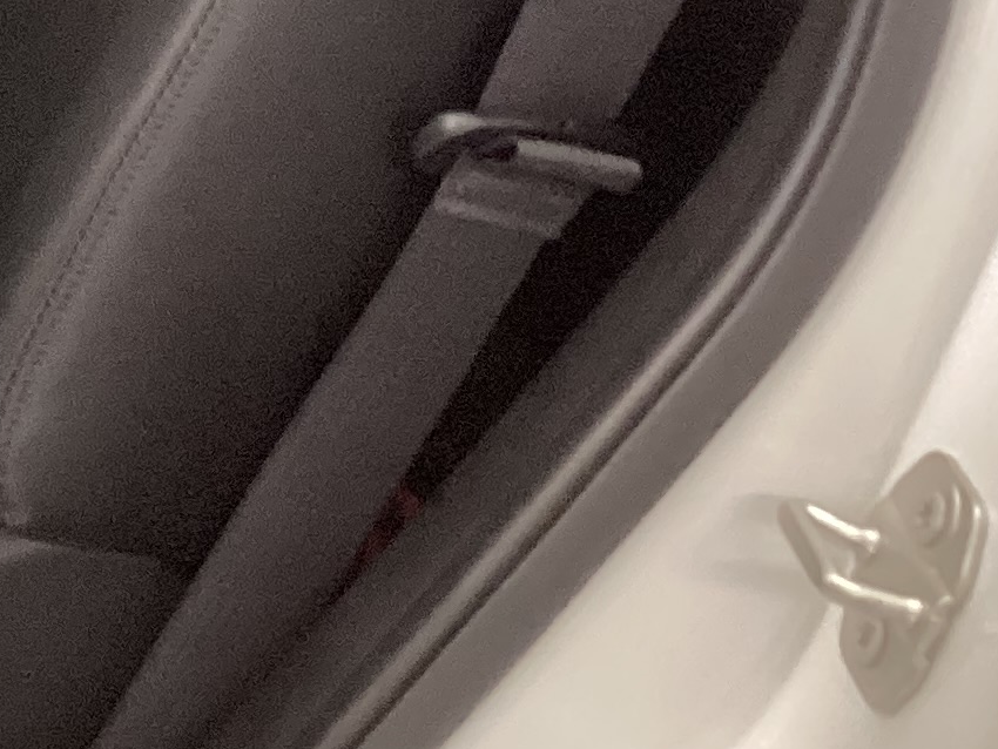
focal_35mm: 119
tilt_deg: -20.7
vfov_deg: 12.0
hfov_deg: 15.0
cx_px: -628
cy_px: -316
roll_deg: +1.5
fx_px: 3432
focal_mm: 3.3
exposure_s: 1/33
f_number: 2.4
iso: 250
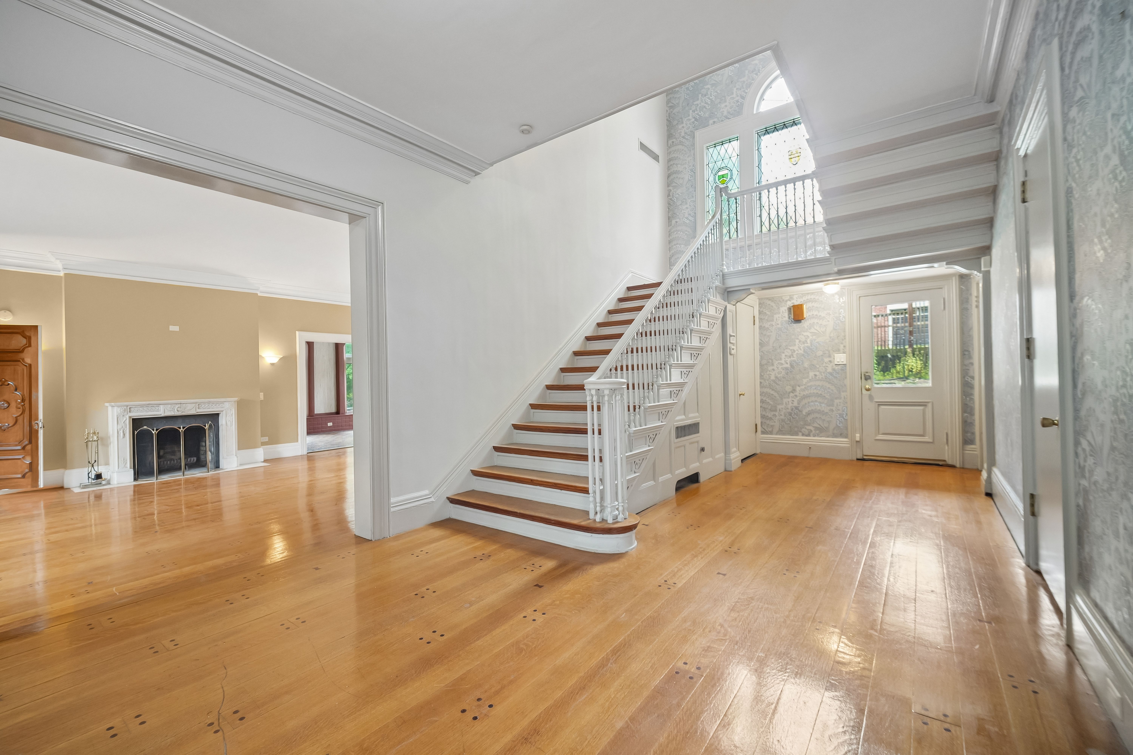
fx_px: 755
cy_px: 378
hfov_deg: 73.7
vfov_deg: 53.1
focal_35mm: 24
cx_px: 566
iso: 2500
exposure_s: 1/80
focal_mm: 24
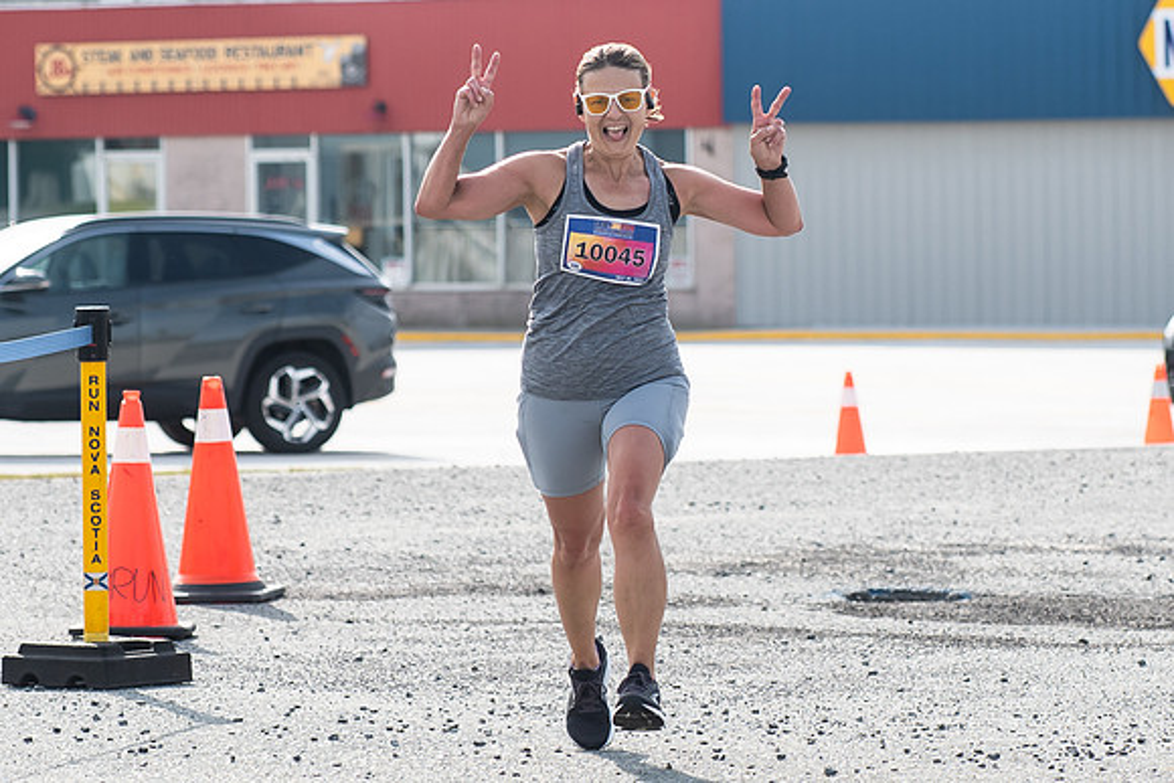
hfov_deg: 8.5
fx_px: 7874
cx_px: 587
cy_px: 268
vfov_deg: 5.7
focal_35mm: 241
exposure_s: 1/1600
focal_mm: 98
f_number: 4.5
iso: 250
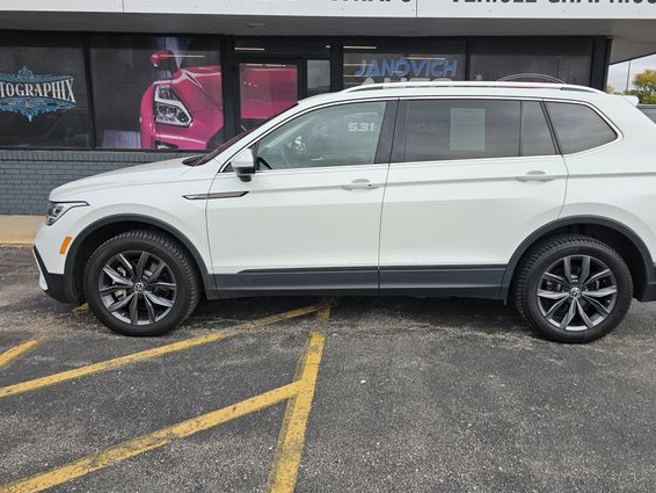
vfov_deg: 53.0
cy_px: 218
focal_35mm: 26
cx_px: 365
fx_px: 493
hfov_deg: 67.1
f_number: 1.7
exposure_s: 1/479
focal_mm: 6.3
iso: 16
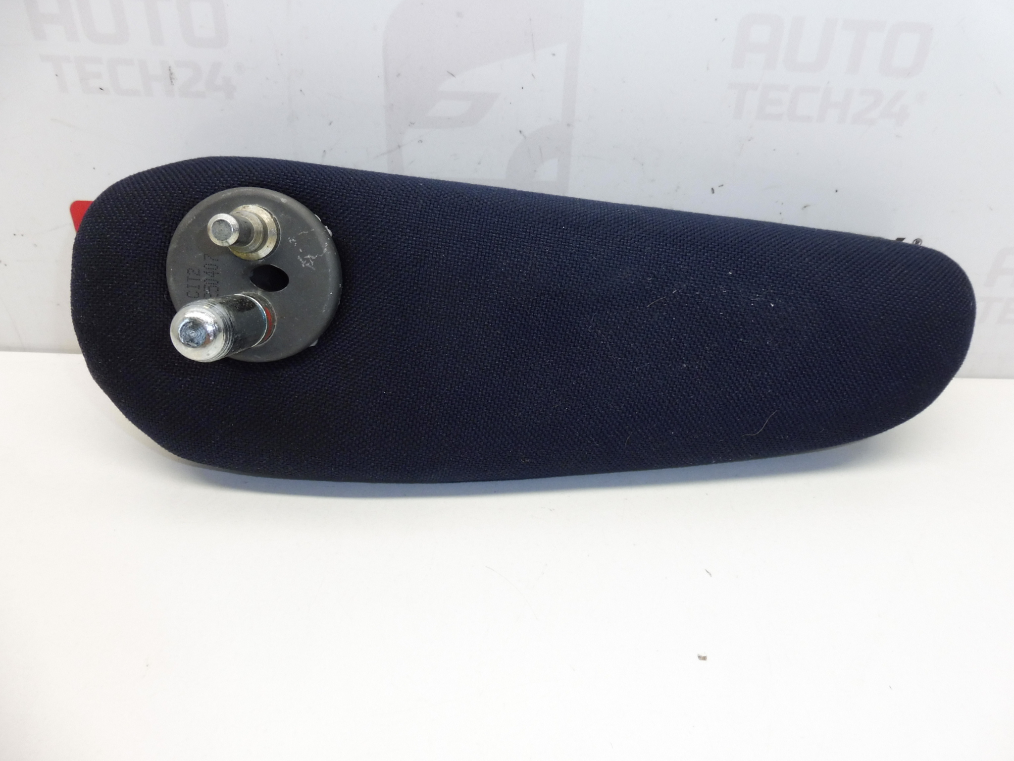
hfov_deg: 71.6
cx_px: 507
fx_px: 703
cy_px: 380
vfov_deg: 56.8
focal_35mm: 24
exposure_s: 1/60
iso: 200
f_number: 4
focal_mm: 4.3
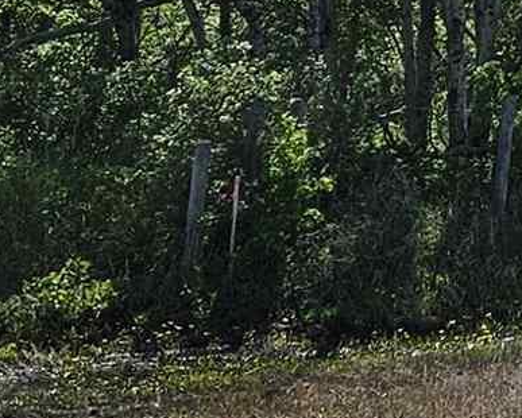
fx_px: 2751
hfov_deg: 9.6
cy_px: -511
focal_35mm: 178
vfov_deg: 8.1
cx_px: 1268
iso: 25
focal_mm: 5.4
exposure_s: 1/4361
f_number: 1.8
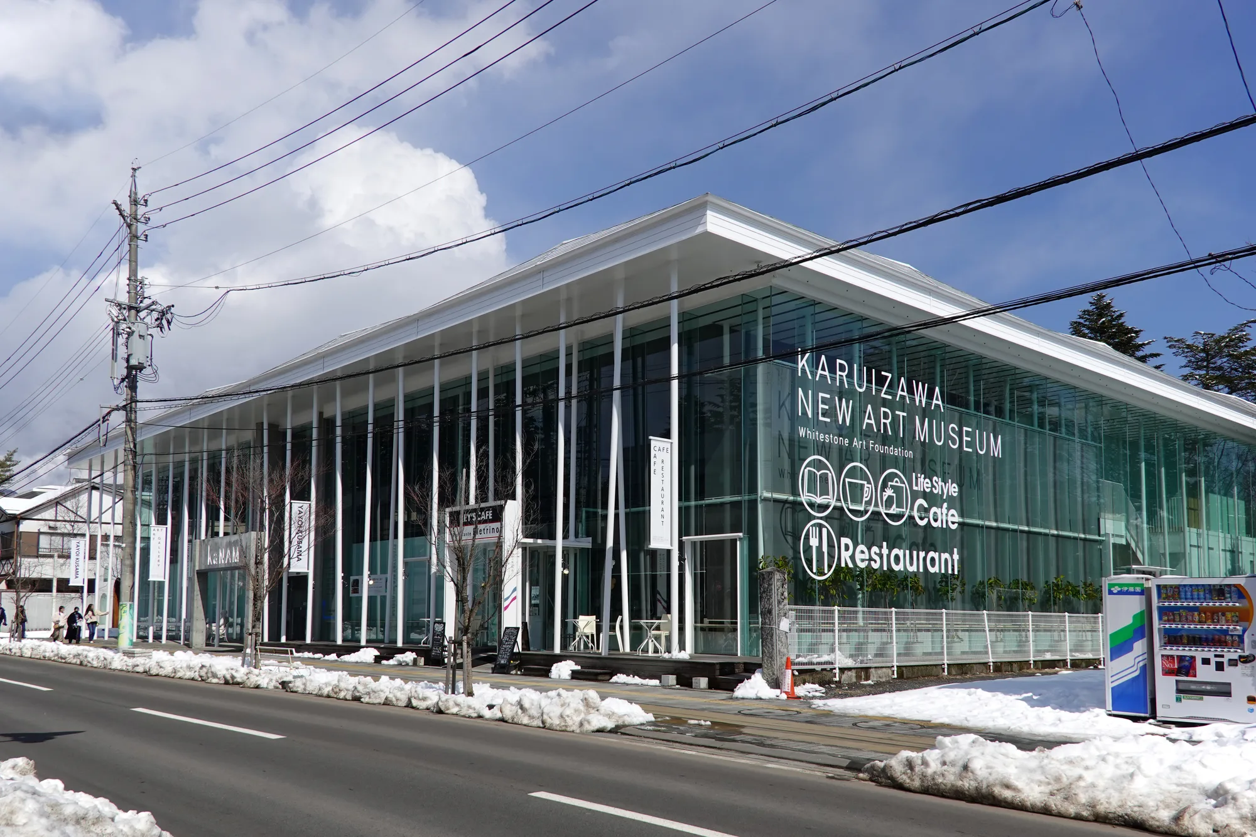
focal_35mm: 29
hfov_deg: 63.7
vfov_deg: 45.0
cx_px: 628
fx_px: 1012
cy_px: 418
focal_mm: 10.83
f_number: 7.1
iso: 100
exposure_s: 1/500
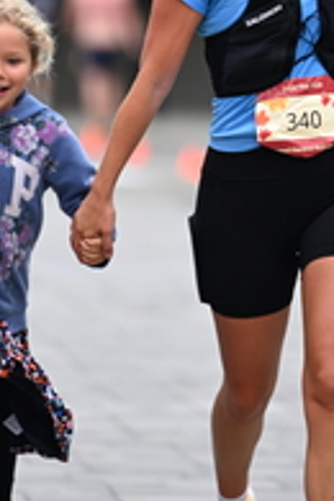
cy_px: -8
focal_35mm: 565
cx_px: 161
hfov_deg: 2.4
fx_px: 7862
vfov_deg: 3.6
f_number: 2.8
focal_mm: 200
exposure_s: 1/2000
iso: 640
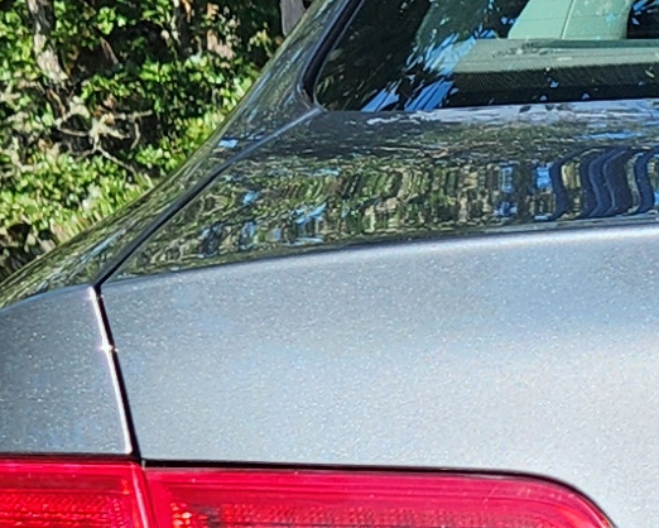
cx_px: 1427
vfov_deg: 8.6
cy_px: 1028
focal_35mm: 172
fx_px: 3356
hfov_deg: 10.1
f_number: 1.8
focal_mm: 5.4
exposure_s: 1/1024
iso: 20
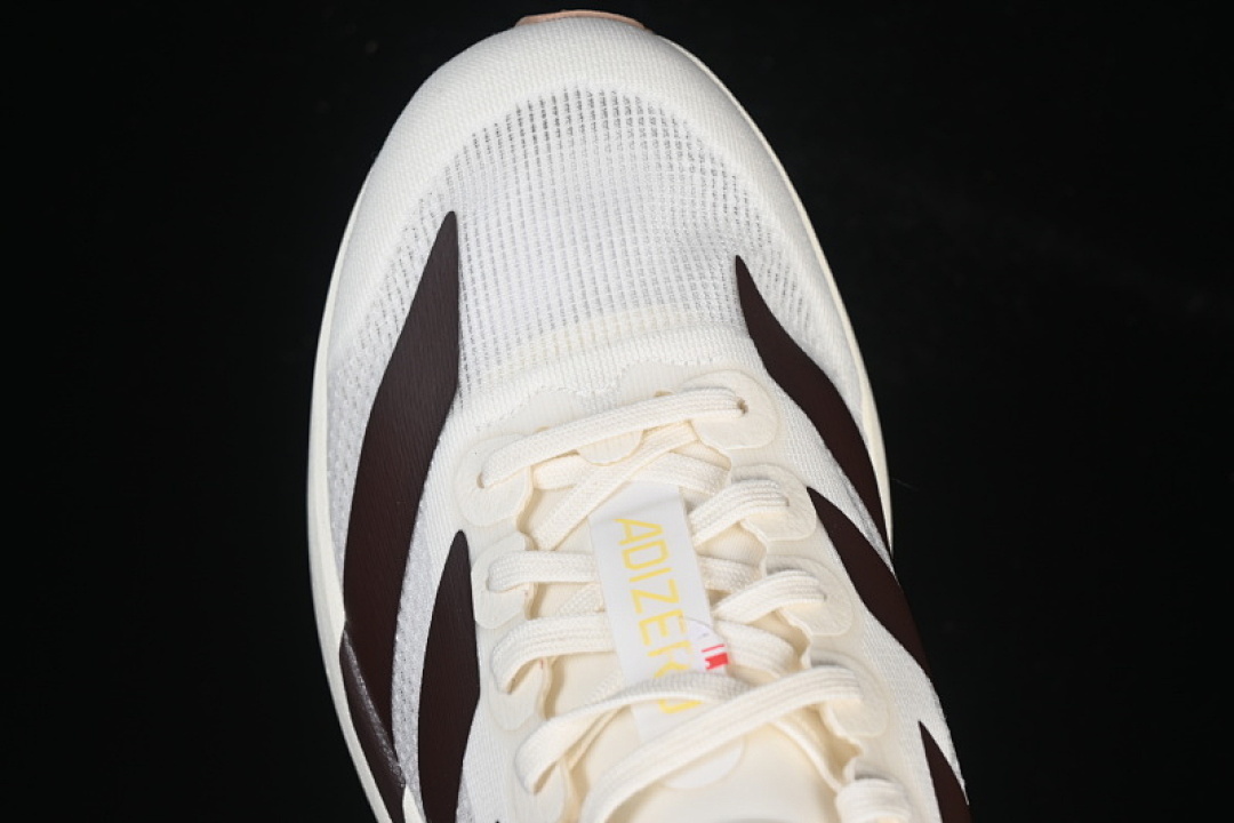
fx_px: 2571
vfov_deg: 18.2
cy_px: 412
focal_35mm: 75
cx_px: 617
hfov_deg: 27.0
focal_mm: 50
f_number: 7.1
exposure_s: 1/80
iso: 160
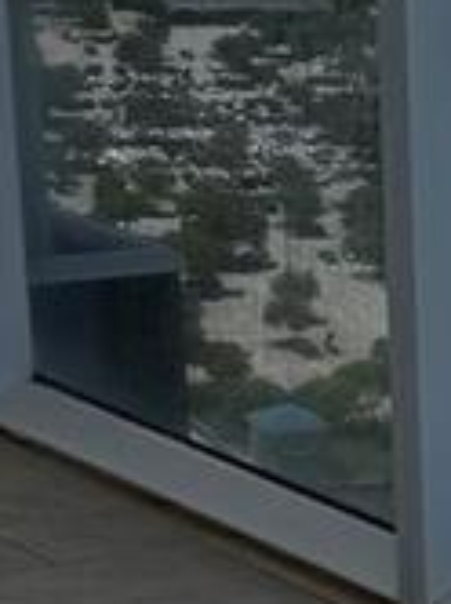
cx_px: 1604
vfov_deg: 11.1
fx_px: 3030
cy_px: 742
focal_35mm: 174
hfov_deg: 7.1
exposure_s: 1/3584
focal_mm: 6.76
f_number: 1.78
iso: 80
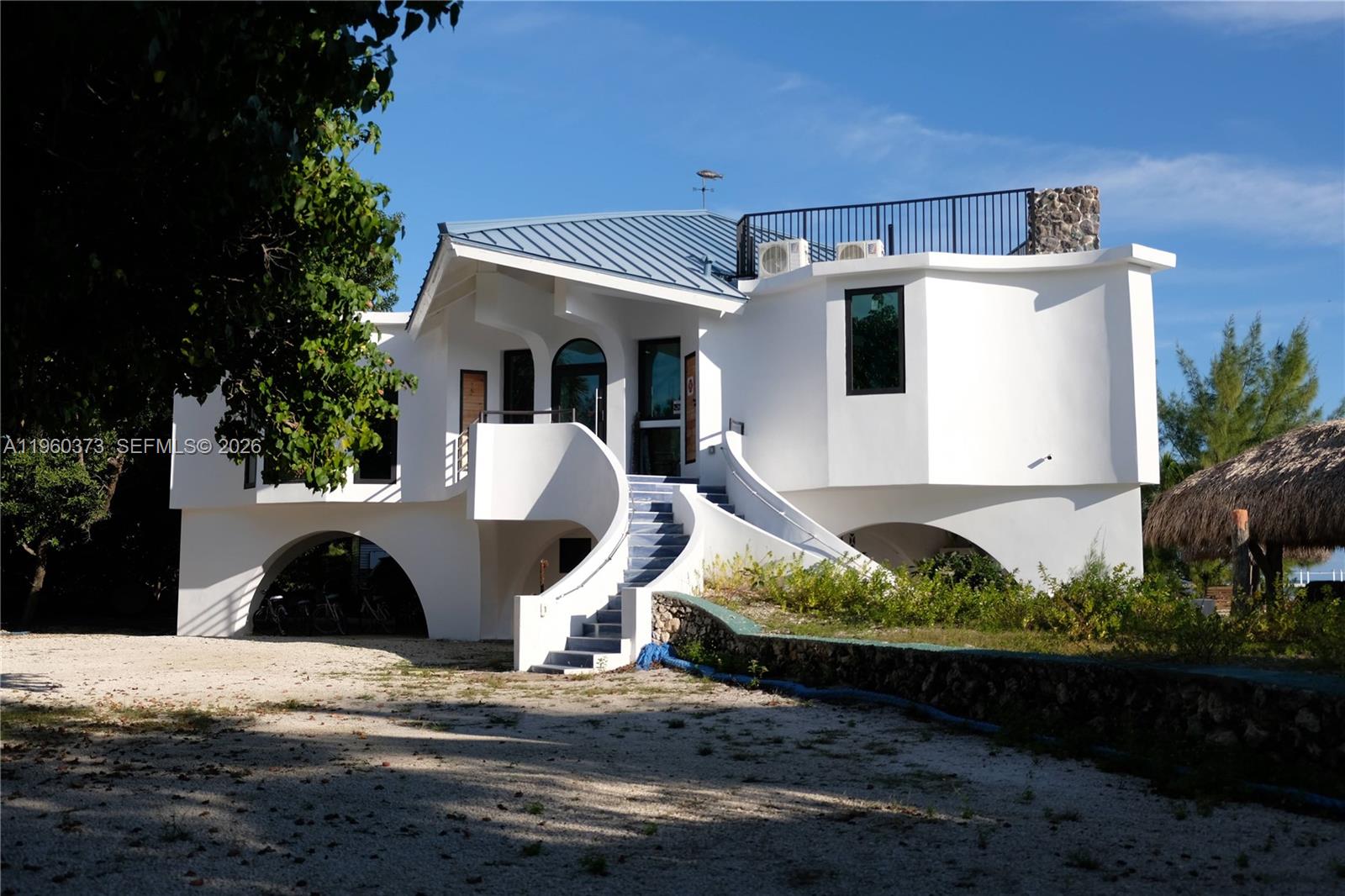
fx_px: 1307
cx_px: 672
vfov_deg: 37.8
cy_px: 448
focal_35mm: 35
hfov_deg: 54.4
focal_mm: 23.3
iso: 200
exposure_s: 1/3200
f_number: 3.2
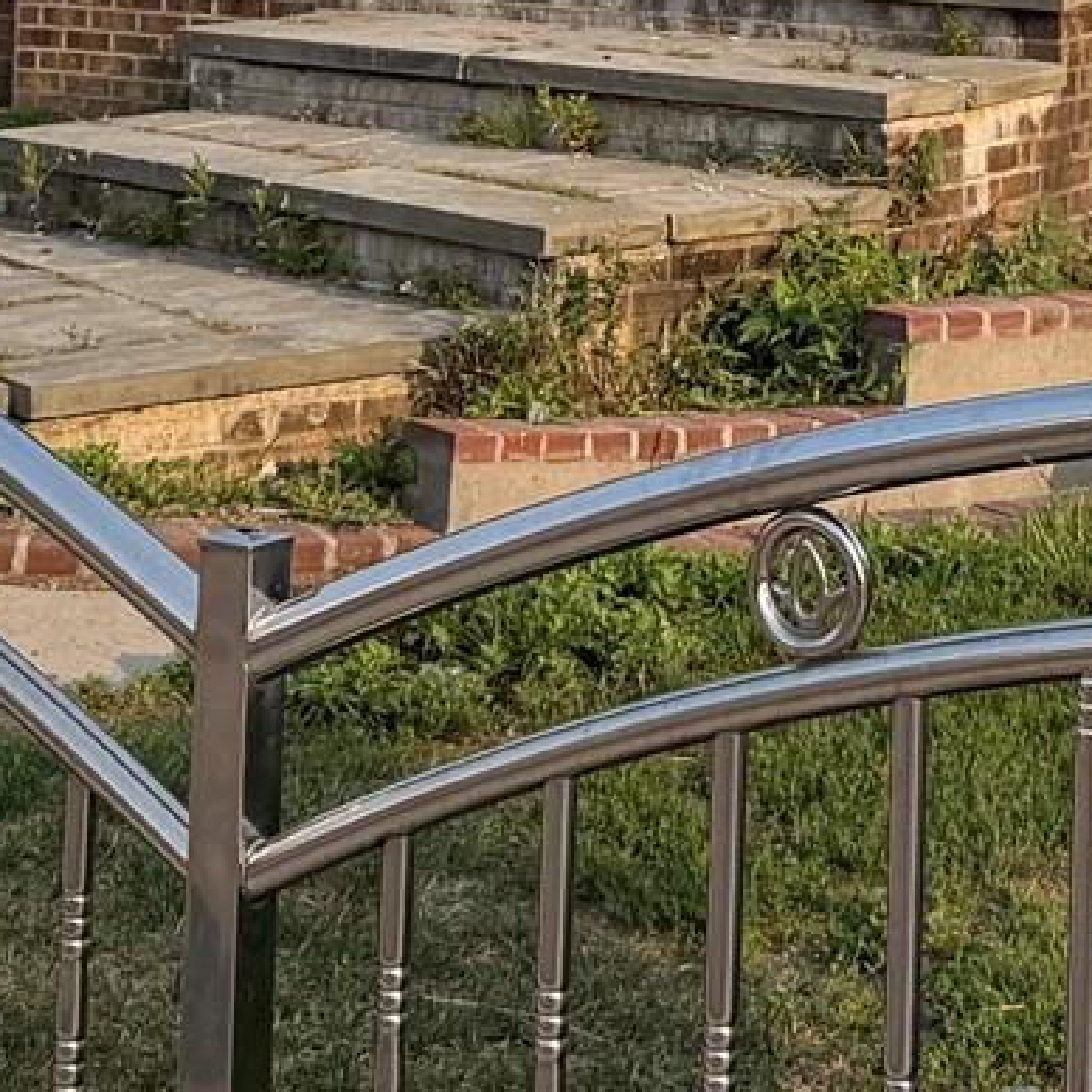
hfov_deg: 15.5
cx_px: 774
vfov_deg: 14.2
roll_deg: -0.2
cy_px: -709
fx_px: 3997
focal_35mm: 112
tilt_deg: +5.6
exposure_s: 1/2703
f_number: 1.78
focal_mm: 6.76
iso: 80
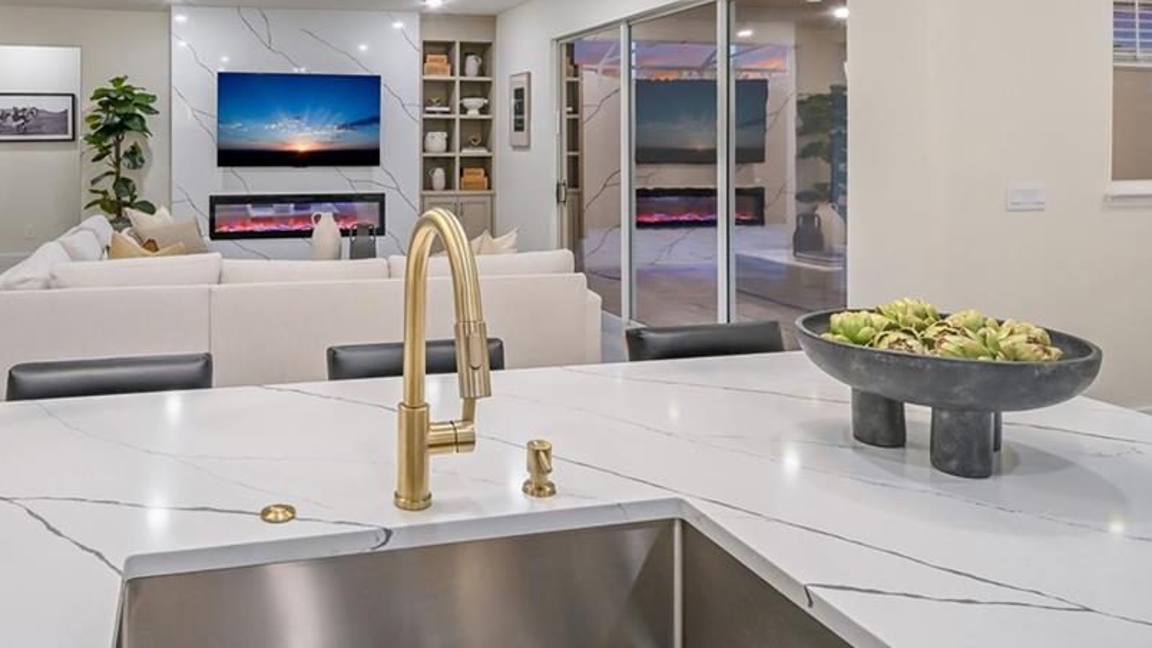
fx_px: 764
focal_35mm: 25
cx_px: 380
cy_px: 105
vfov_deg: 43.2
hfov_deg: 71.8
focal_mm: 12
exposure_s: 1/20
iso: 800
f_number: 8
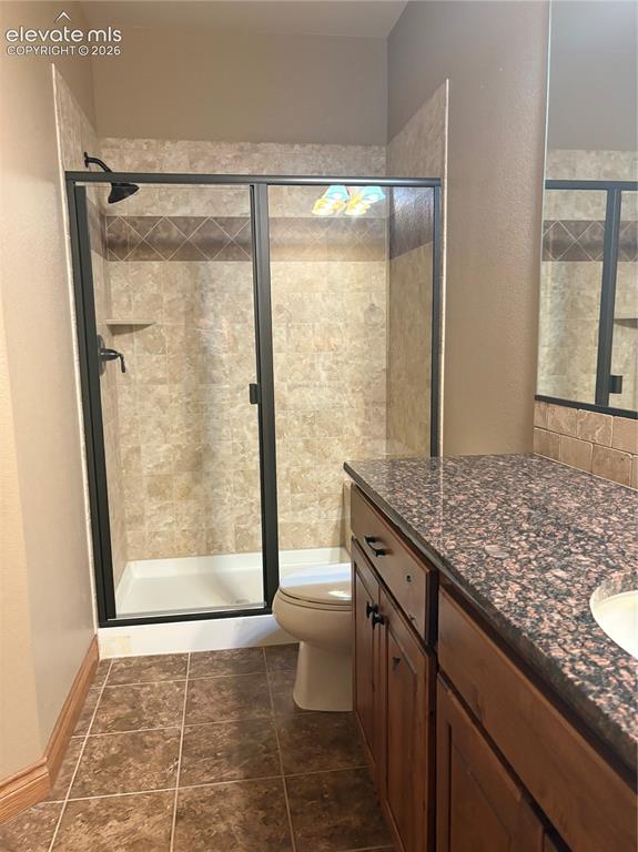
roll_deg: +1.4
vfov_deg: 67.3
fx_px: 640
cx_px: 319
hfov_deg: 53.0
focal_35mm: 26
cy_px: 426
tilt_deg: -8.2
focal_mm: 5.96
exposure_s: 1/60
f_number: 1.6
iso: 400
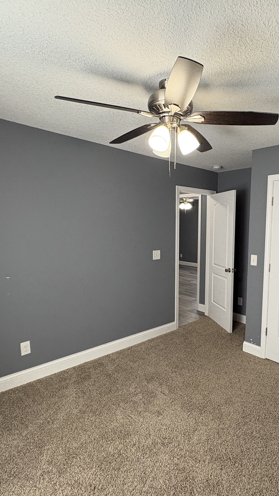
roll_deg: -1.1
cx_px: 186
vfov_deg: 83.8
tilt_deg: -5.2
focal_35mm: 21
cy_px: 249
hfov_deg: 52.6
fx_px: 276
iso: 200
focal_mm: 2.22
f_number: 2.2
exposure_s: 1/99
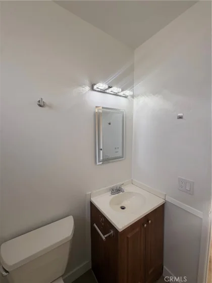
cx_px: 106
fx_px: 114
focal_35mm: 14
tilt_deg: -6.6
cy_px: 142
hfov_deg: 85.7
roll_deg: -1.9
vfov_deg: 102.1
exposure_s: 1/166
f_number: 2.2
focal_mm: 2.22
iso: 64
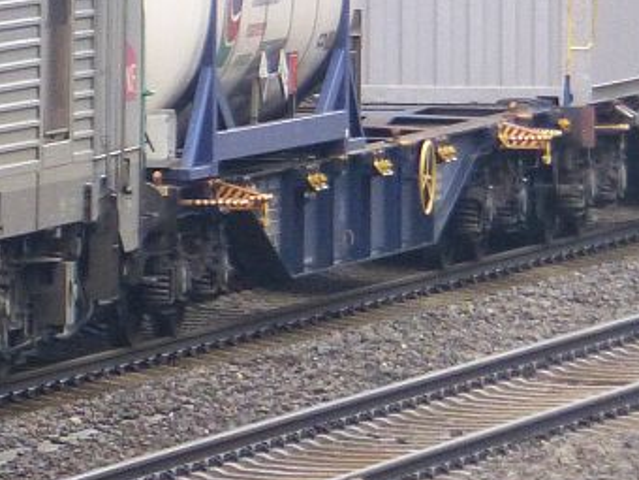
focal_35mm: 1116
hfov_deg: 1.8
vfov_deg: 1.3
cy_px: -8
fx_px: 20601
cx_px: -169
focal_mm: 56.9
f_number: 2.8
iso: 400
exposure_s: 1/320
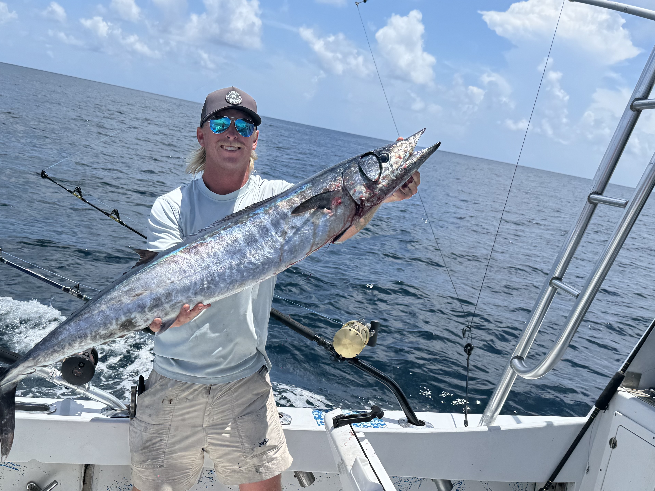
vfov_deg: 39.6
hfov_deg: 51.0
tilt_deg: -13.0
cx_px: 259
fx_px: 681
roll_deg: -11.8
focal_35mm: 36
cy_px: 267
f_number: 1.78
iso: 80
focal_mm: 6.76
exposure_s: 1/7092
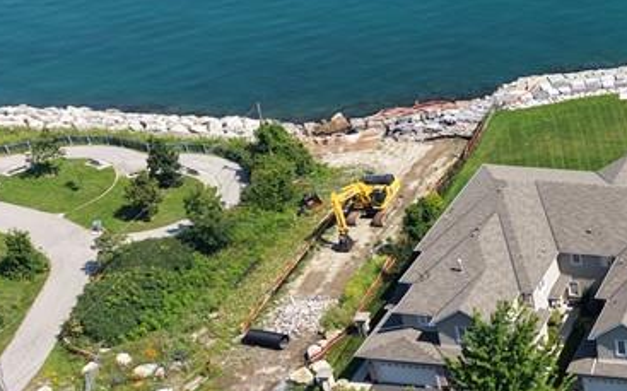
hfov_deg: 24.6
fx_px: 1213
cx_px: 851
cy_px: 186
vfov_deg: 18.3
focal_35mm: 71
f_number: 1.8
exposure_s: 1/3000
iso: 130
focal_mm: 8.67
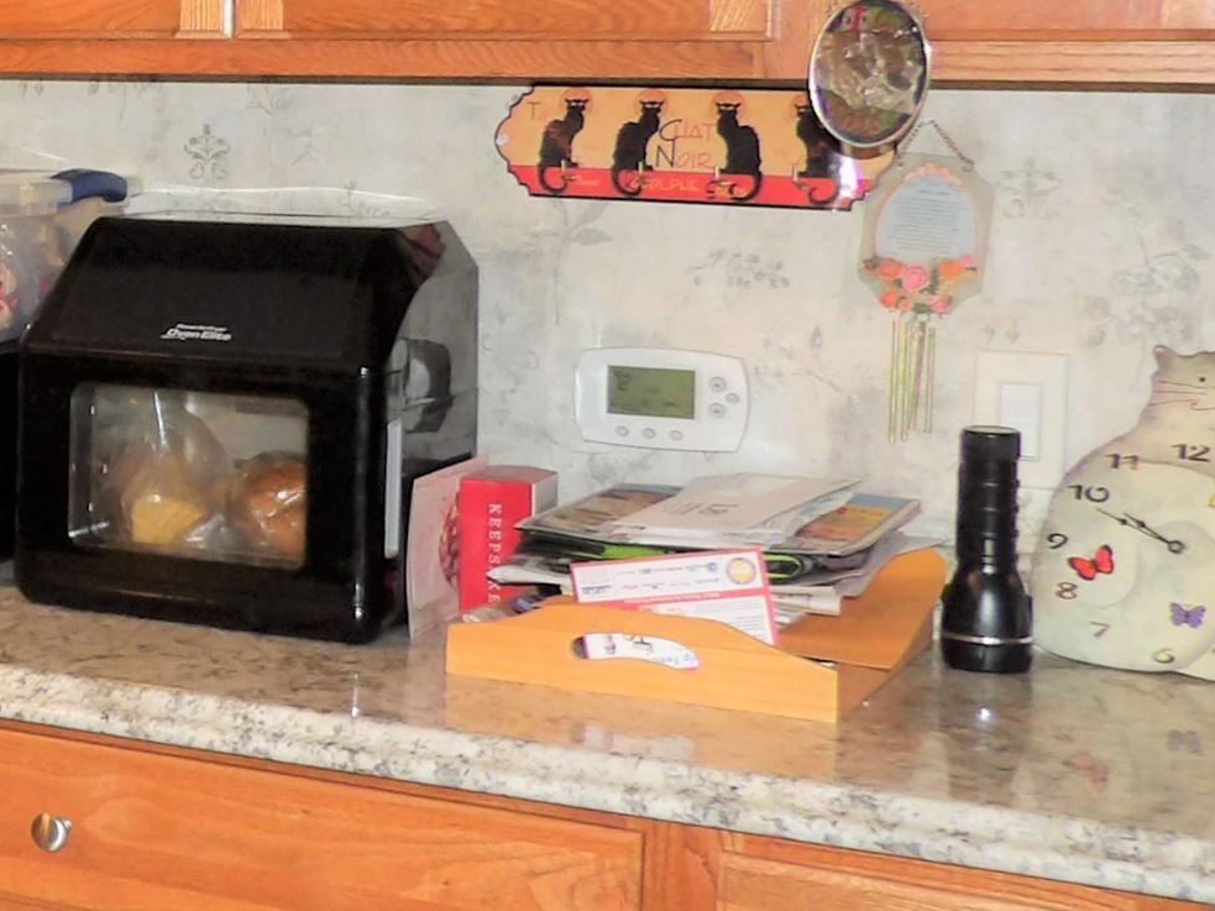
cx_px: -592
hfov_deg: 21.8
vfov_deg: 19.5
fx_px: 2632
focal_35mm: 75
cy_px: 206
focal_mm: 4.3
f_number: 3.2
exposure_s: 1/33
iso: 200
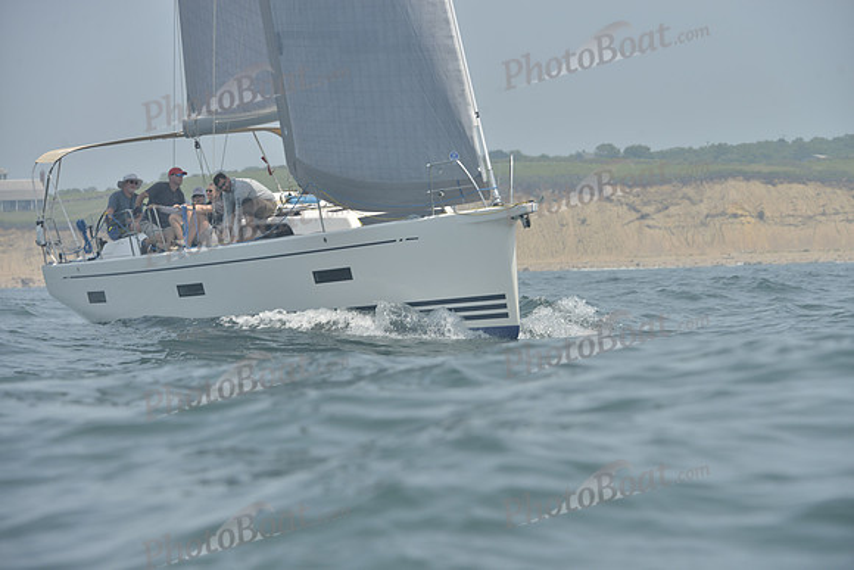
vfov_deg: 6.5
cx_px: 427
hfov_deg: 9.8
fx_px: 4983
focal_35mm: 210
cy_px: 285
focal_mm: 210
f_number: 8
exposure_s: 1/1000
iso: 280
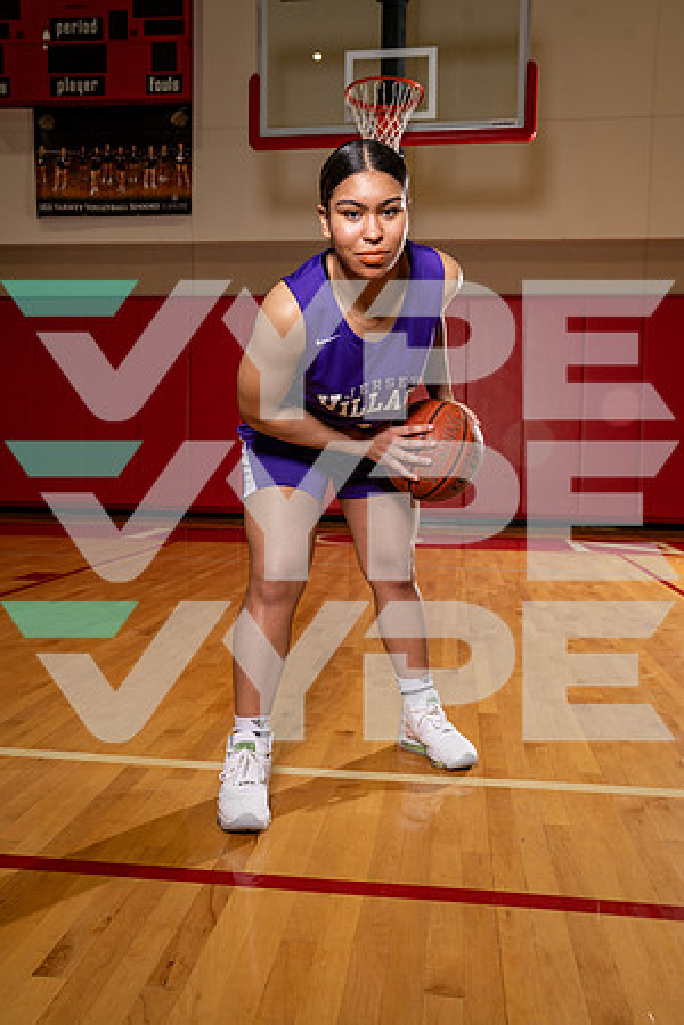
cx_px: 342
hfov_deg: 42.3
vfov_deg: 60.3
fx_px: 883
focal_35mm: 31
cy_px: 512
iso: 500
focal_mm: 31
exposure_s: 1/250
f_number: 5.6
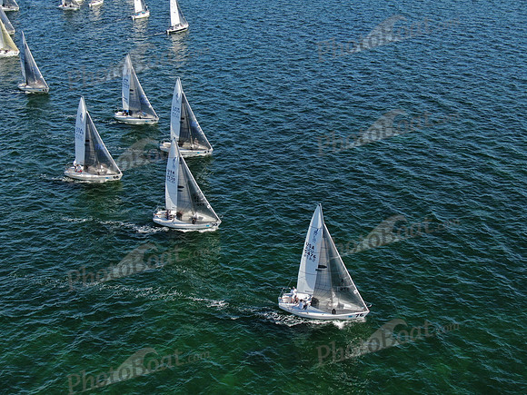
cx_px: 264
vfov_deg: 30.3
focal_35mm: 48
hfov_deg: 39.7
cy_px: 198
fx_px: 731
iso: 100
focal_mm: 8.6
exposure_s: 1/640
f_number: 3.8
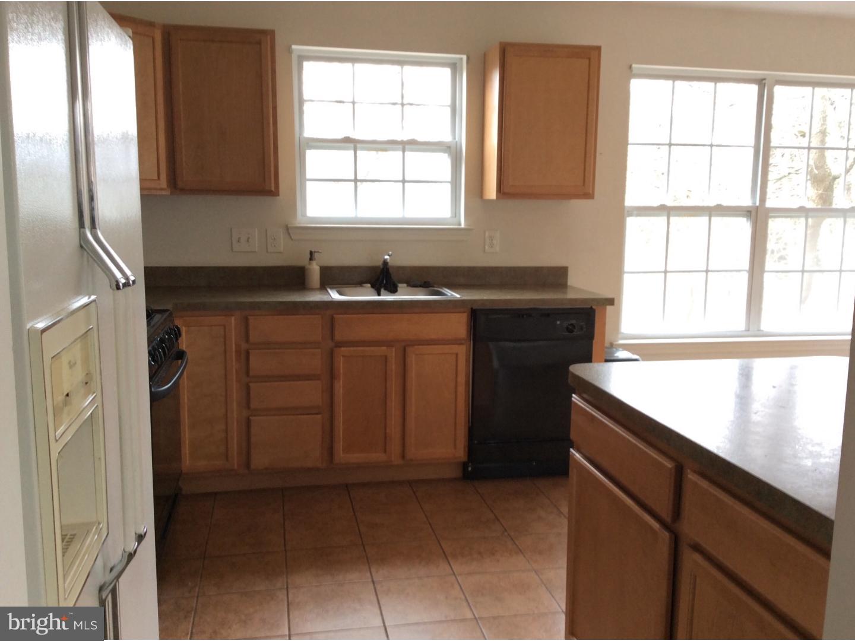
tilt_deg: -12.2
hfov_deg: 56.8
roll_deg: -0.6
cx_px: 428
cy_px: 320
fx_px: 790
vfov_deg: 44.2
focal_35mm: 32
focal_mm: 3.3
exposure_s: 1/24
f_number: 2.4
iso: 32
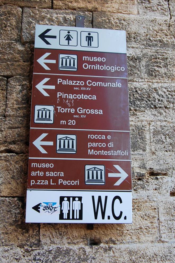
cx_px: 88
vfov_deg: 41.1
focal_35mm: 48
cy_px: 132
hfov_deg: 28.0
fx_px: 350
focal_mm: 32
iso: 400
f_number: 8
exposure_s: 1/80
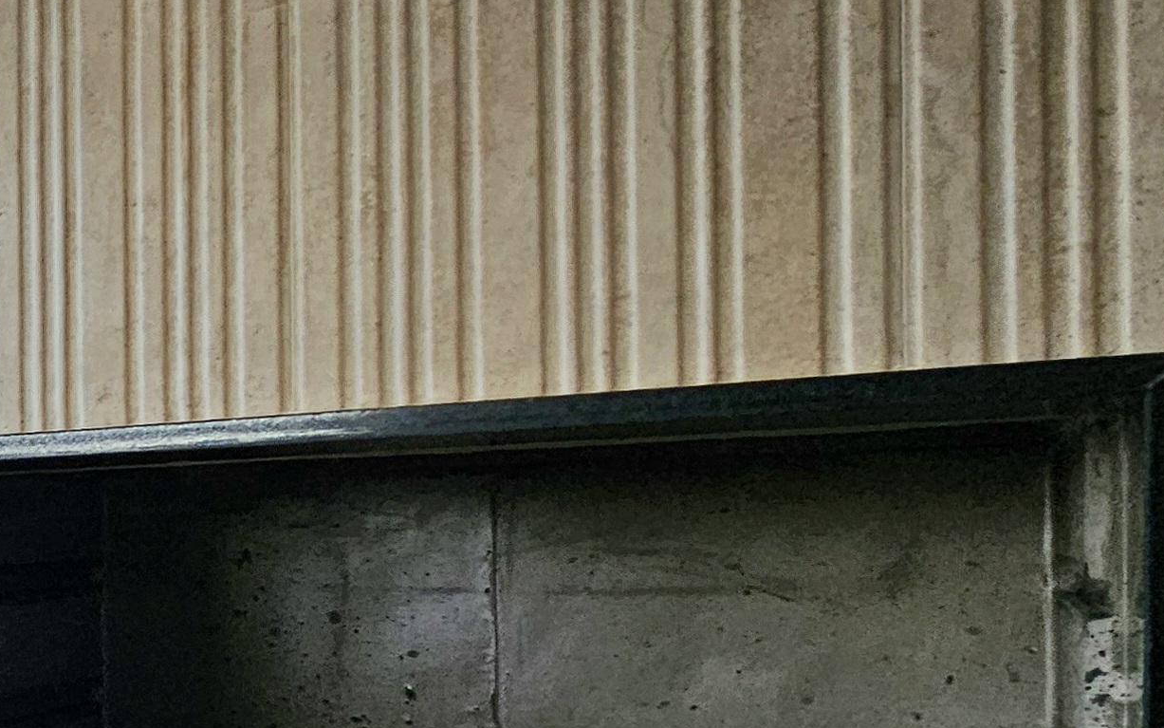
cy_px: 570
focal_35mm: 44
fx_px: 1396
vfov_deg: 28.7
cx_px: -668
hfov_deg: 27.1
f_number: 2.2
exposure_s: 1/476
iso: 50
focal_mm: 2.2
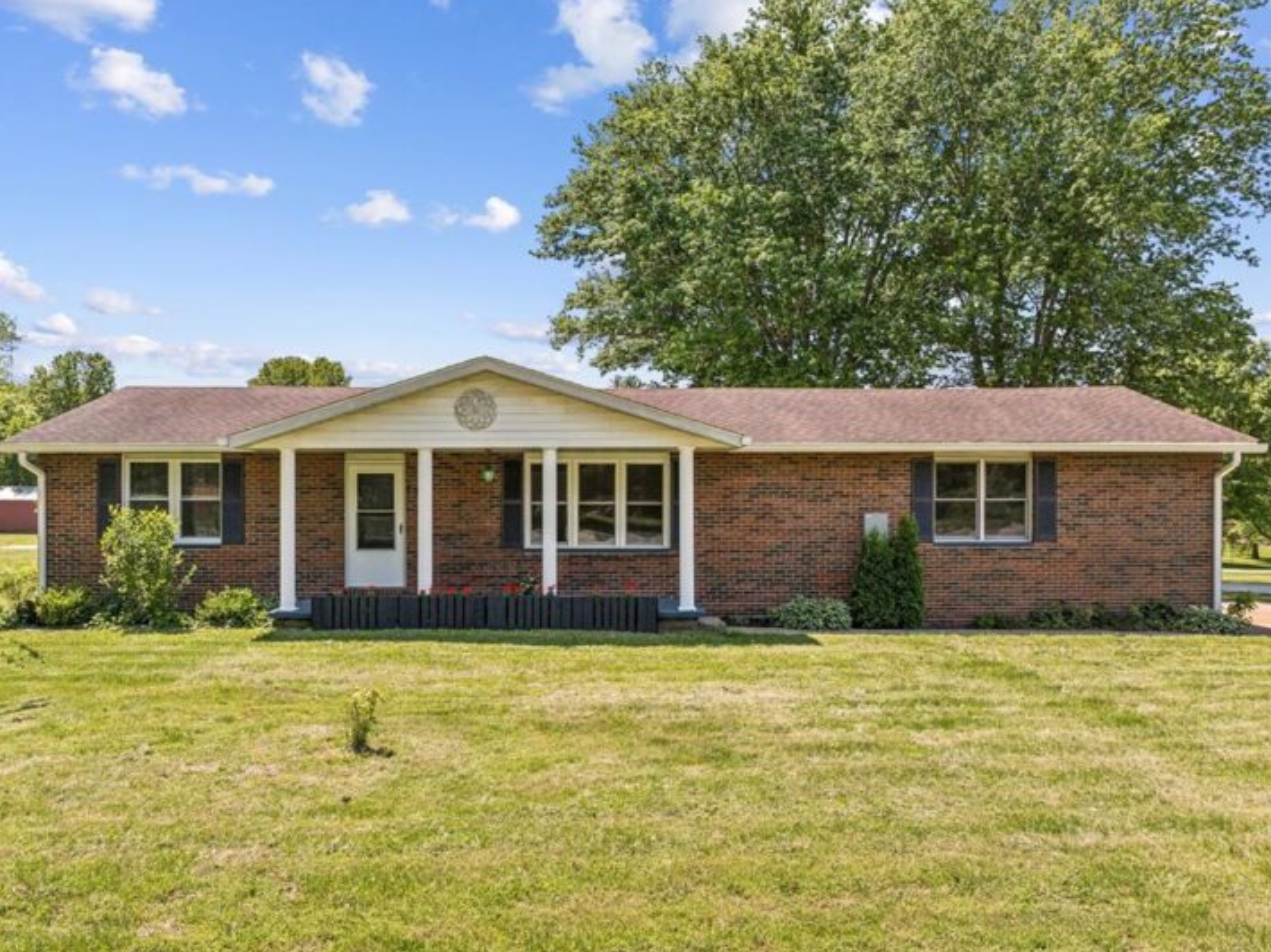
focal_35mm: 26
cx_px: 617
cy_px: 501
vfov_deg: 53.0
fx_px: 954
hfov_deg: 67.3
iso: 170
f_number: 2.8
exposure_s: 1/60
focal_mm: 12.3
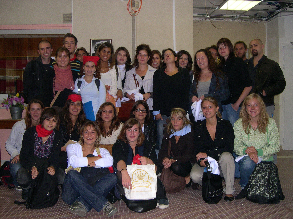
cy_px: 110
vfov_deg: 37.7
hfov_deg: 49.0
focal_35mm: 38
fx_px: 322
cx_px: 146
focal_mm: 8
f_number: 2.8
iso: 185
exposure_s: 1/60
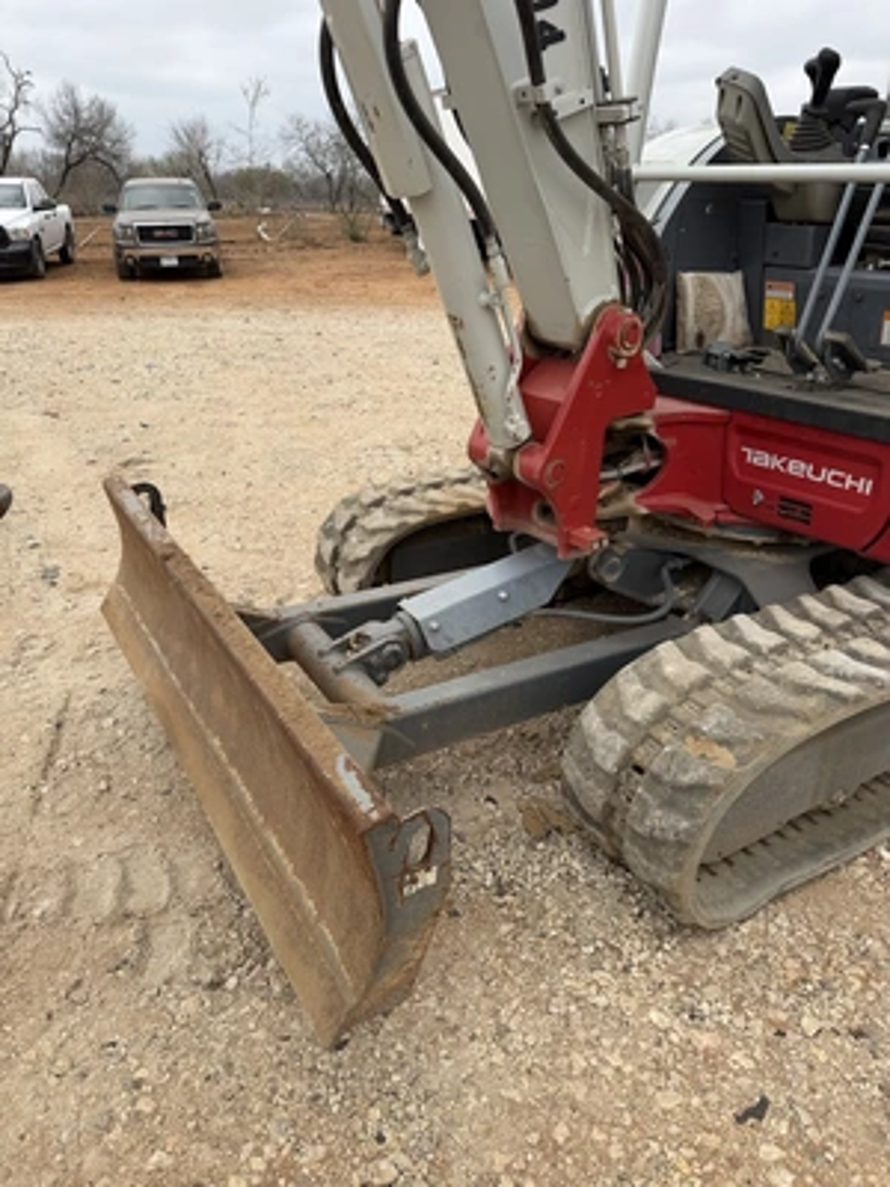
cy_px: 594
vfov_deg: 71.6
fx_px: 823
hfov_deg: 56.8
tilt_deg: -24.3
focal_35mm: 24
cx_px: 445
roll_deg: +1.0
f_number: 1.78
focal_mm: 6.76
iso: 80
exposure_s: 1/1689
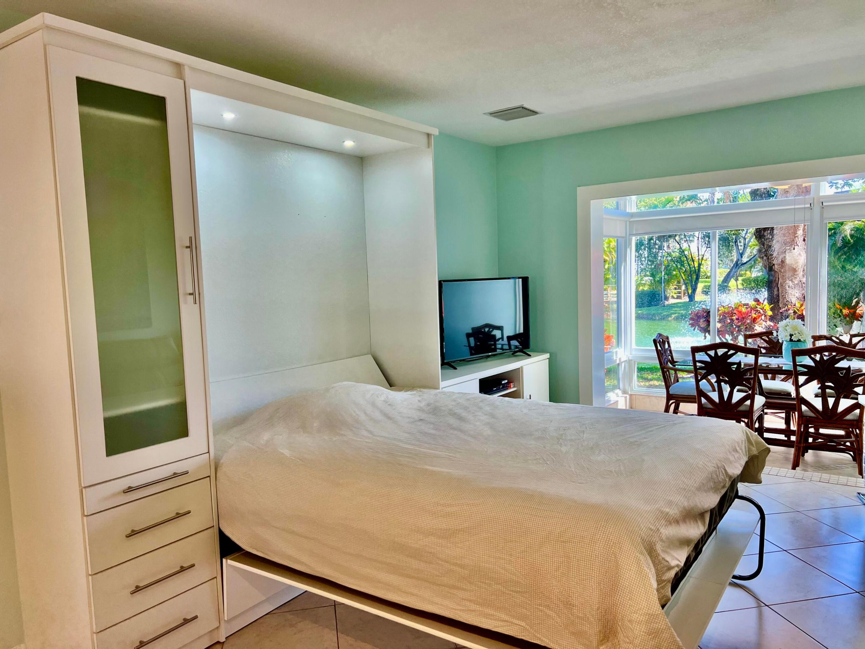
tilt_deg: -5.5
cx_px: 432
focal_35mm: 26
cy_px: 324
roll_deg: +1.7
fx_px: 650
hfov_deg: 67.3
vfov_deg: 53.1
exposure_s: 1/122
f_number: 1.5
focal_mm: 5.7
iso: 64
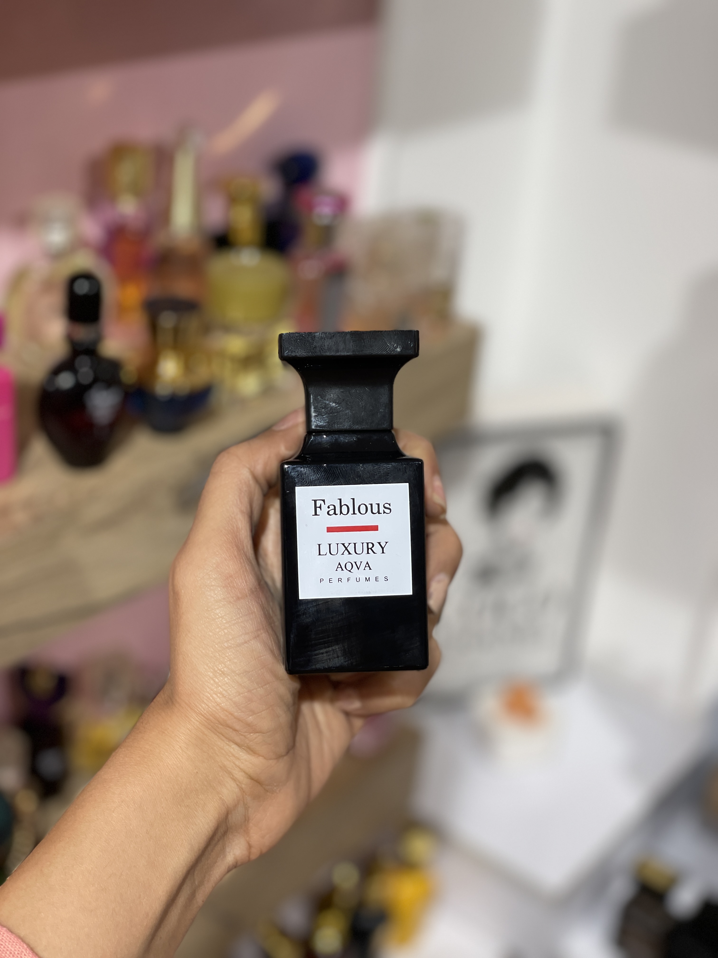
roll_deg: -5.4
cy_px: 479
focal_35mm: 52
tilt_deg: -27.5
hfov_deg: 28.0
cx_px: 359
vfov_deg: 36.8
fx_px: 1438
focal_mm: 6
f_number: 2
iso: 25
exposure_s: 1/100
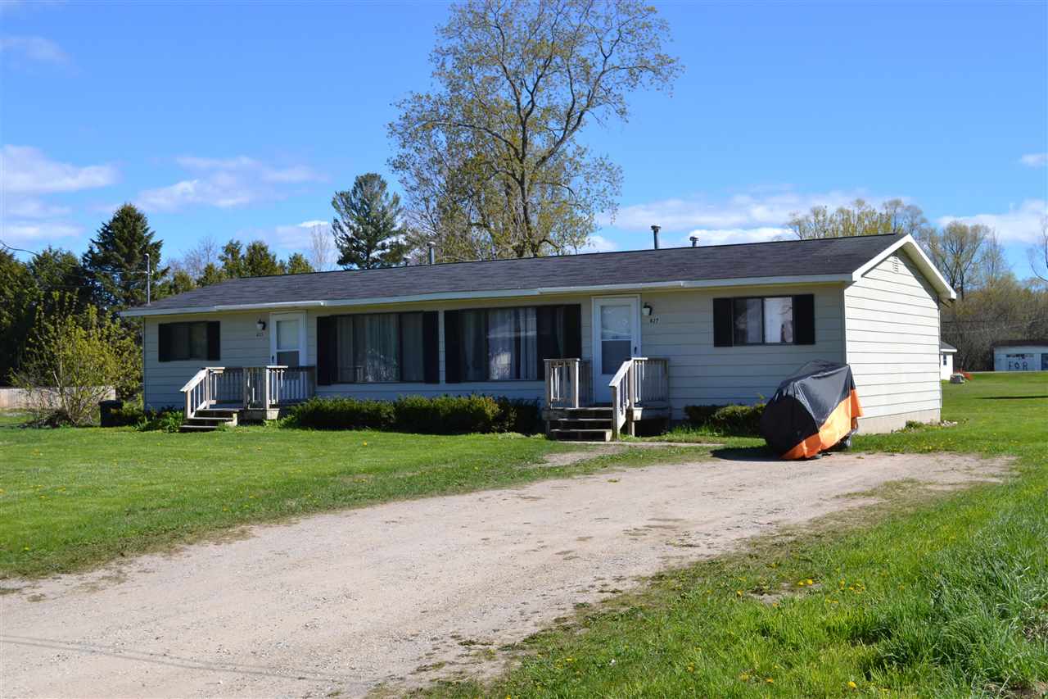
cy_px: 350
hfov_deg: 43.6
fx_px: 1310
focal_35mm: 45
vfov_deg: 29.9
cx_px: 524
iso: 100
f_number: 7.1
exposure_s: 1/250
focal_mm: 30
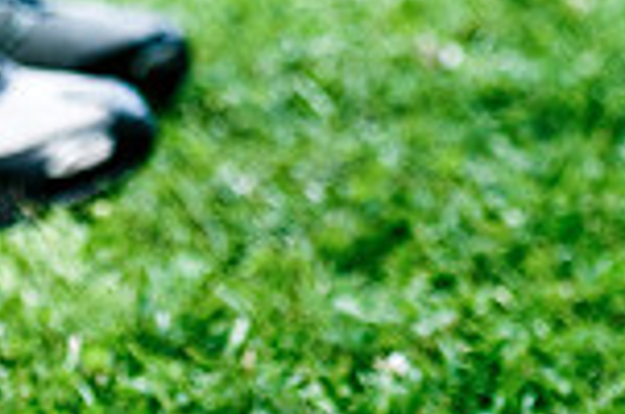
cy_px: -234
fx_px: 6999
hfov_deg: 5.1
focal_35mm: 404
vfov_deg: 3.4
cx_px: 203
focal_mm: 70
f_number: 2.8
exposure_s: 1/1250
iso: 200
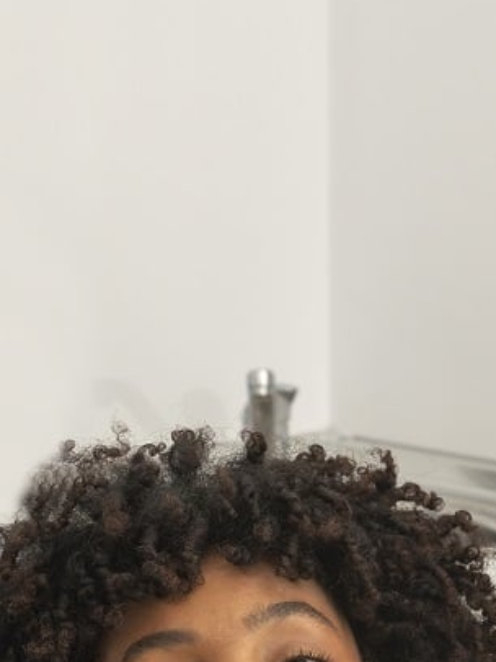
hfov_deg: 7.5
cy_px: 615
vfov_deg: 9.9
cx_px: 325
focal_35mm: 199
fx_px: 3806
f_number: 11
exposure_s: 1/250
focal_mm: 70
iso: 800
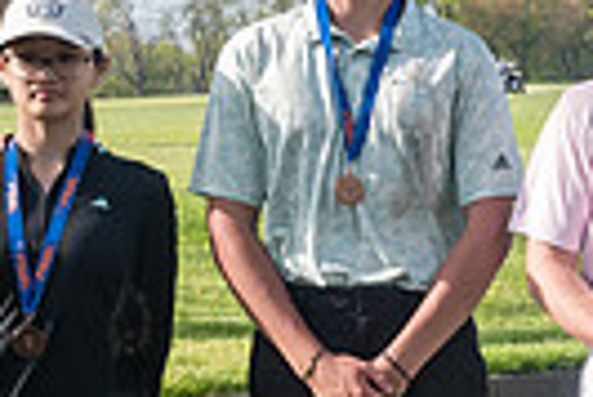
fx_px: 2886
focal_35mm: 175
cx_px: 980
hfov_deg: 11.1
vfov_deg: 7.8
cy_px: 394
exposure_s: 1/200
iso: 200
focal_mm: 35
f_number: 6.3
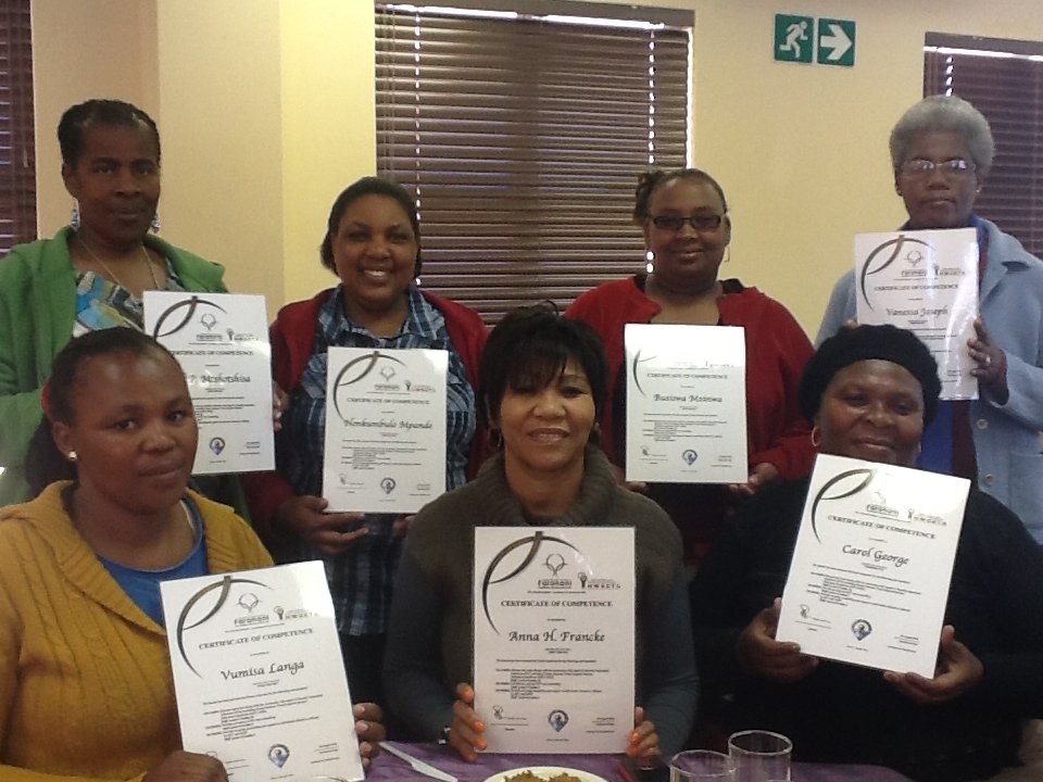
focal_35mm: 32
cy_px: 391
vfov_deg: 44.2
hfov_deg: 56.8
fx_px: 964
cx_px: 522
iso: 80
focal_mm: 2.03
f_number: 2.4
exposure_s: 1/30
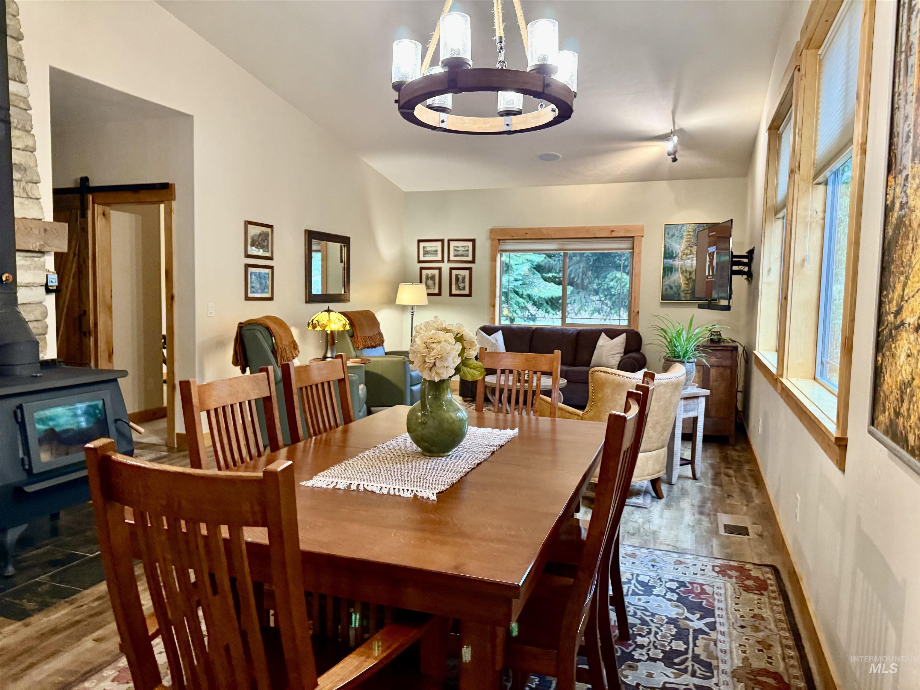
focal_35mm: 24
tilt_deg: -7.5
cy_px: 345
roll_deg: -1.1
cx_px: 460
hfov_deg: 71.6
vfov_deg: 56.8
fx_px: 638
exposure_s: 1/60
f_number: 1.78
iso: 400
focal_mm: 6.76
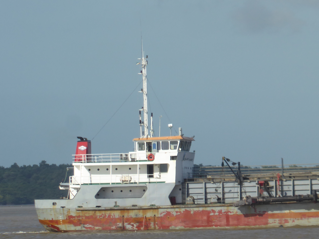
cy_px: 160
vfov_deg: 2.7
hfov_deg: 3.6
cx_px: 280
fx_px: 5013
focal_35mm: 544
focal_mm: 47.5
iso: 80
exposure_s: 1/500
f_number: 5.6
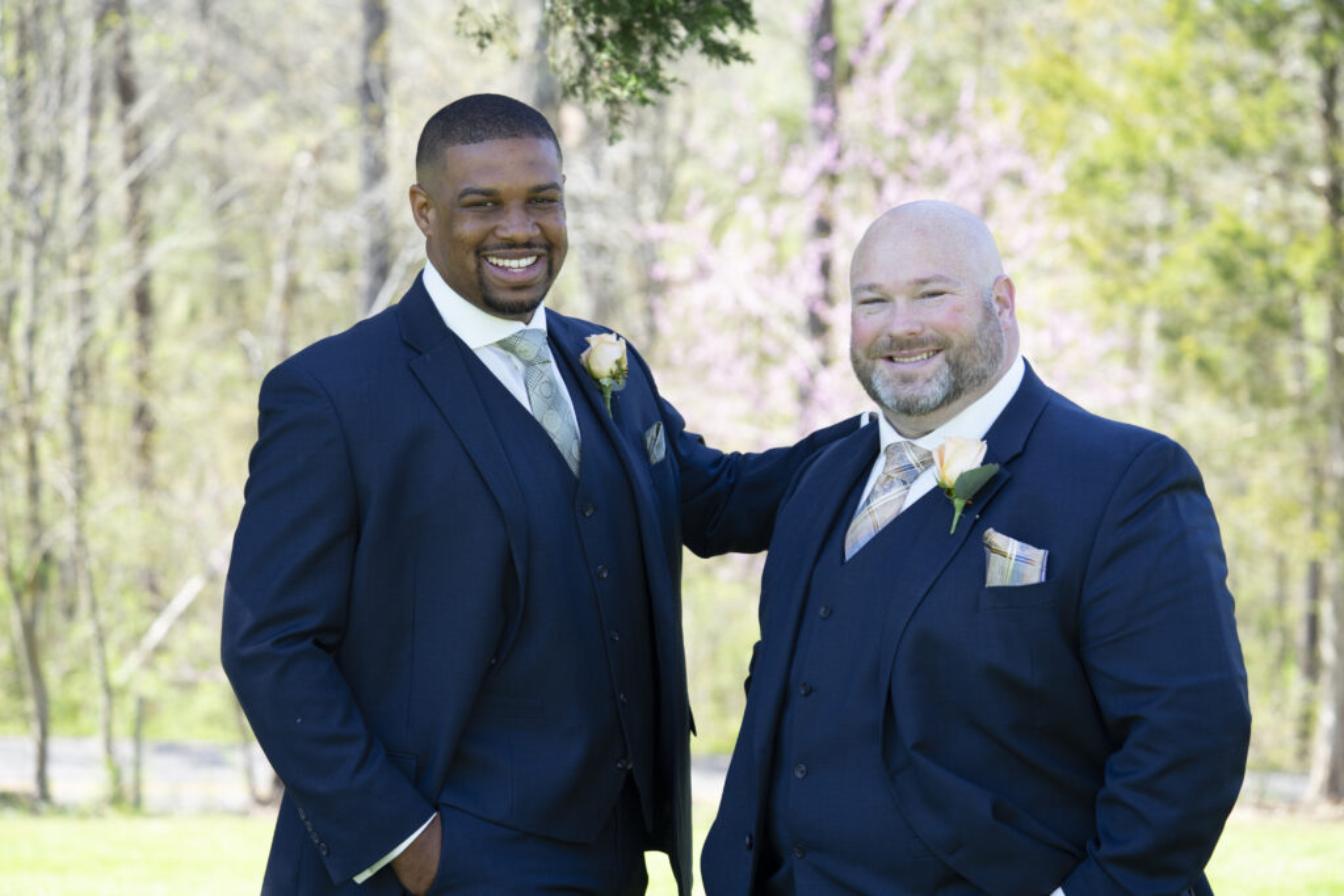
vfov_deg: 15.2
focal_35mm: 90
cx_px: 672
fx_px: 3360
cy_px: 448
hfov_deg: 22.6
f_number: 4.5
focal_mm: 90
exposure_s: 1/125
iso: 160
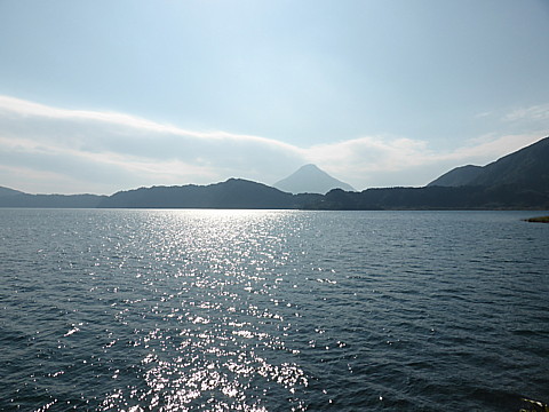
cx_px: 274
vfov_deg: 56.8
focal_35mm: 24
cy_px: 206
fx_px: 381
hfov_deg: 71.6
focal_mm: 4.3
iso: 100
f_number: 6.3
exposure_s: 1/1600
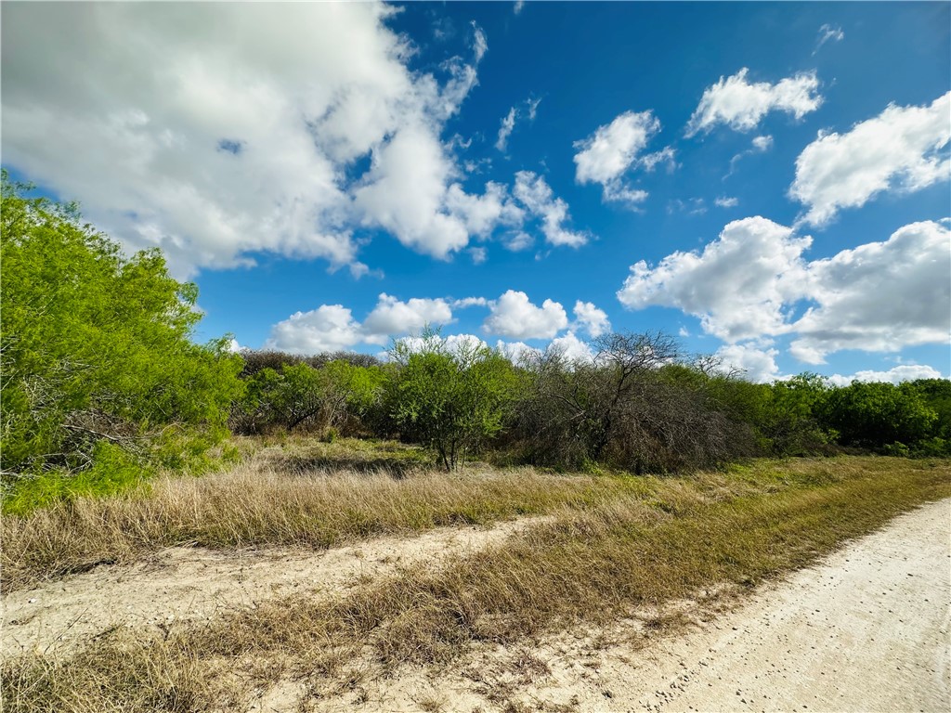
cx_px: 476
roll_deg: -3.5
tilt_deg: +7.6
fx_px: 385
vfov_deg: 85.7
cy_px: 356
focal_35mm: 14
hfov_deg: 102.1
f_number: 2.2
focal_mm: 2.22
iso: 50
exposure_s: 1/3040
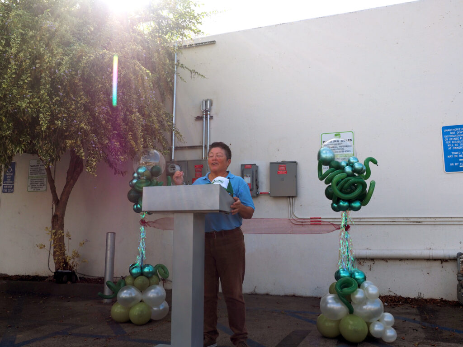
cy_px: 174
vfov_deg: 41.8
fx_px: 455
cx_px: 232
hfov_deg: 54.0
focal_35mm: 34
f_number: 6.3
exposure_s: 1/400
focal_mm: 17
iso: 200
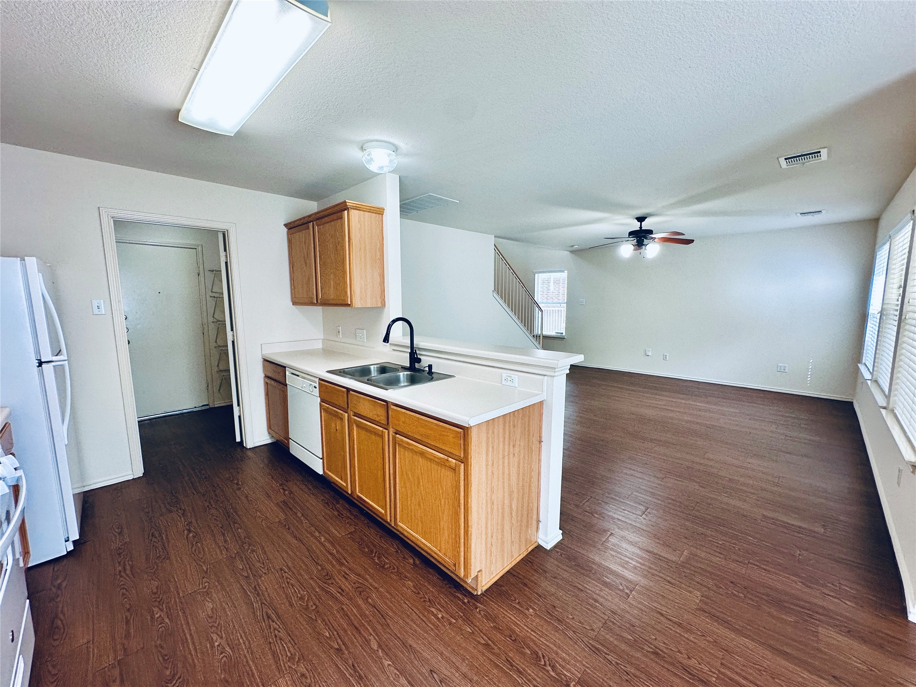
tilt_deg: -7.6
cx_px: 458
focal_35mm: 14
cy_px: 344
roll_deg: +0.2
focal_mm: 2.22
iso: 160
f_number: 2.2
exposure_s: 1/120
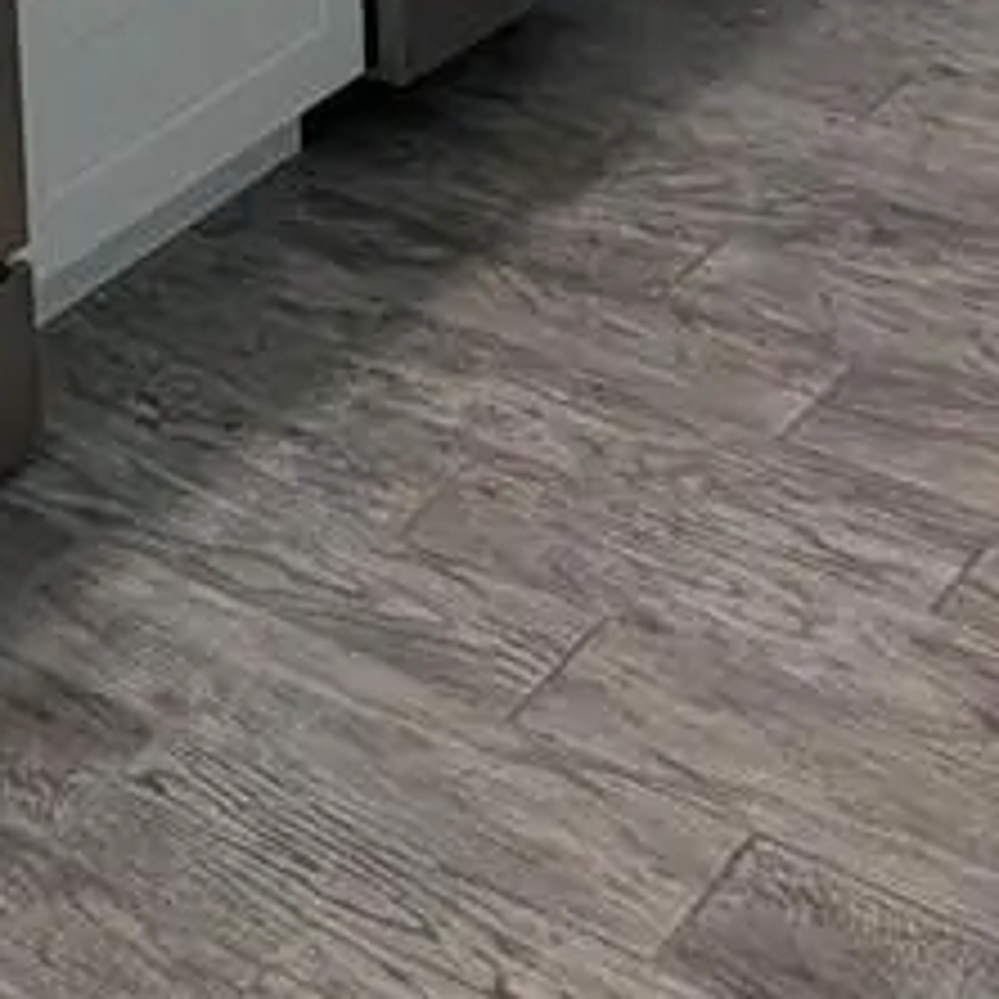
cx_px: 27
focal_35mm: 89
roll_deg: +2.0
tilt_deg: -4.6
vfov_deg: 16.0
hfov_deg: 19.0
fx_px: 2906
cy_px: -891
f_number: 2.2
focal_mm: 2.22
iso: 80
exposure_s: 1/120
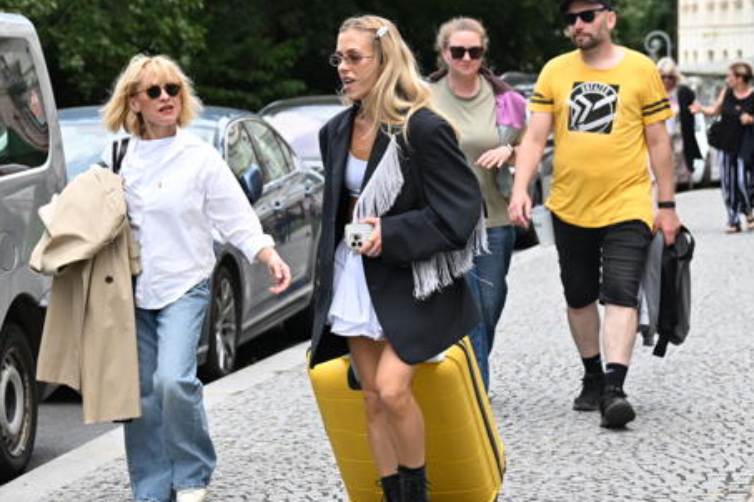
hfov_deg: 16.4
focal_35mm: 125
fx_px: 2618
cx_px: 293
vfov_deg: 11.0
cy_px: 264
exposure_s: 1/640
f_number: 3.5
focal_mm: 55
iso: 250
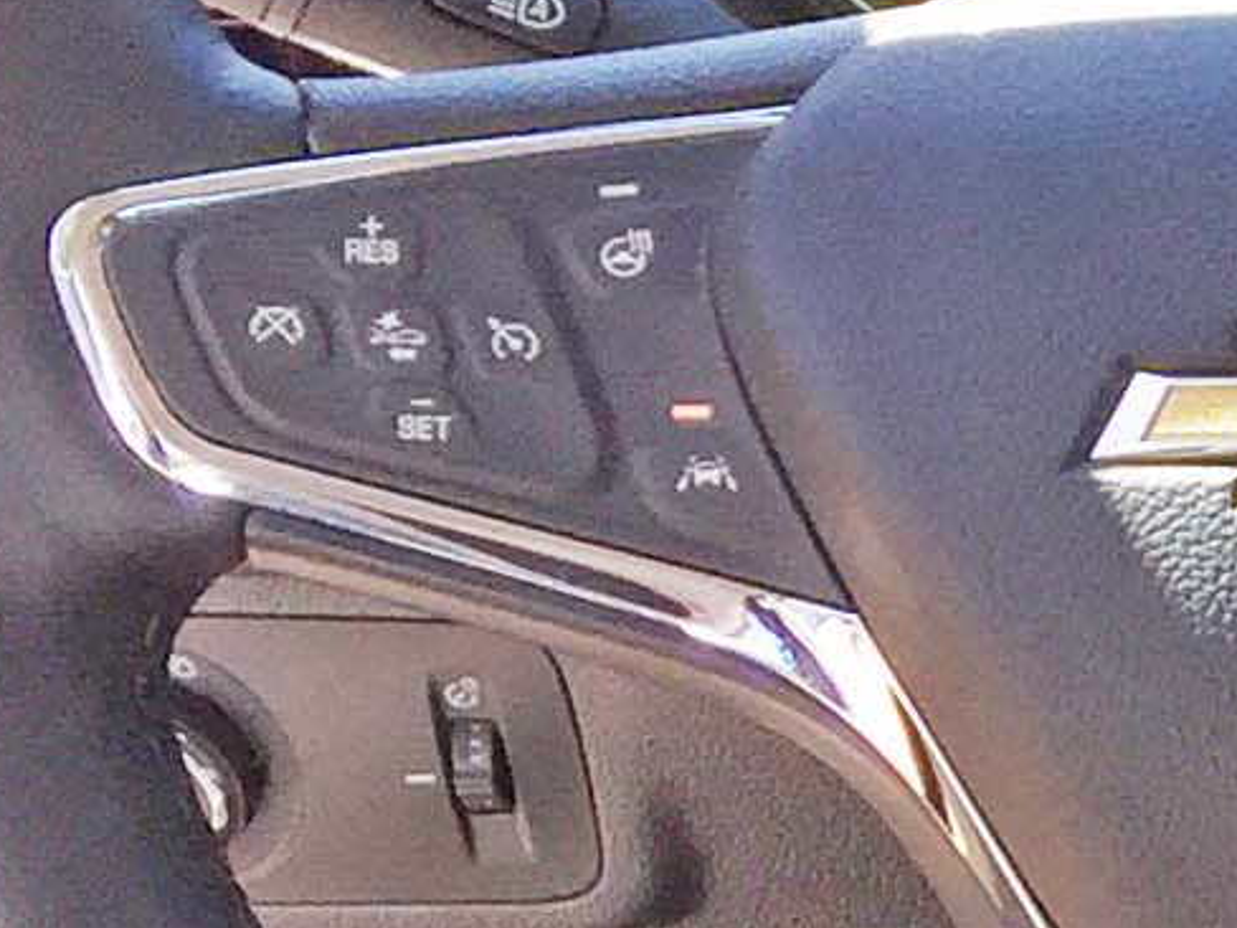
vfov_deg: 7.6
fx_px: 6933
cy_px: 1283
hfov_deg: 8.6
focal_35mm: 194
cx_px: 3615
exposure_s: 1/222
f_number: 2.2
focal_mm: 4.15
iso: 32
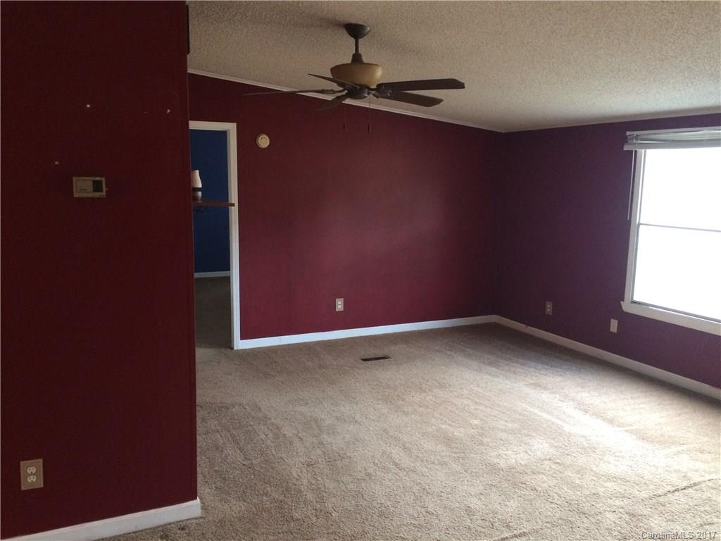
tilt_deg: -9.0
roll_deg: +0.2
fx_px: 604
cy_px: 270
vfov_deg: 48.2
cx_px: 360
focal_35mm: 29
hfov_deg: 61.7
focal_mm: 4.15
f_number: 2.2
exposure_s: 1/17
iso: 250
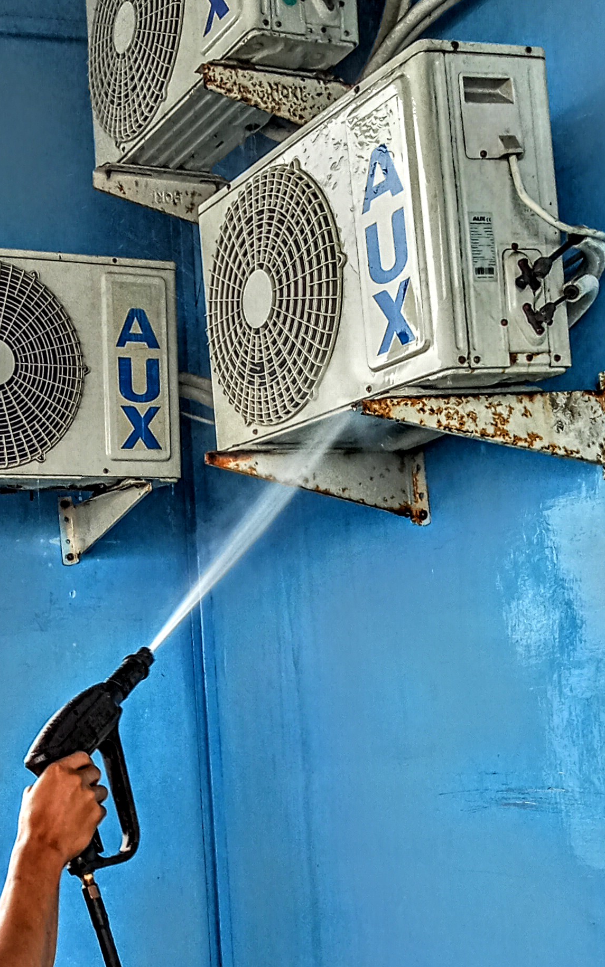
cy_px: 671
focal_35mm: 51
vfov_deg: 39.0
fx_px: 1345
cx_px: -22
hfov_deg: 24.0
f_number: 2
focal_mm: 2.79
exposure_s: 1/155
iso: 100
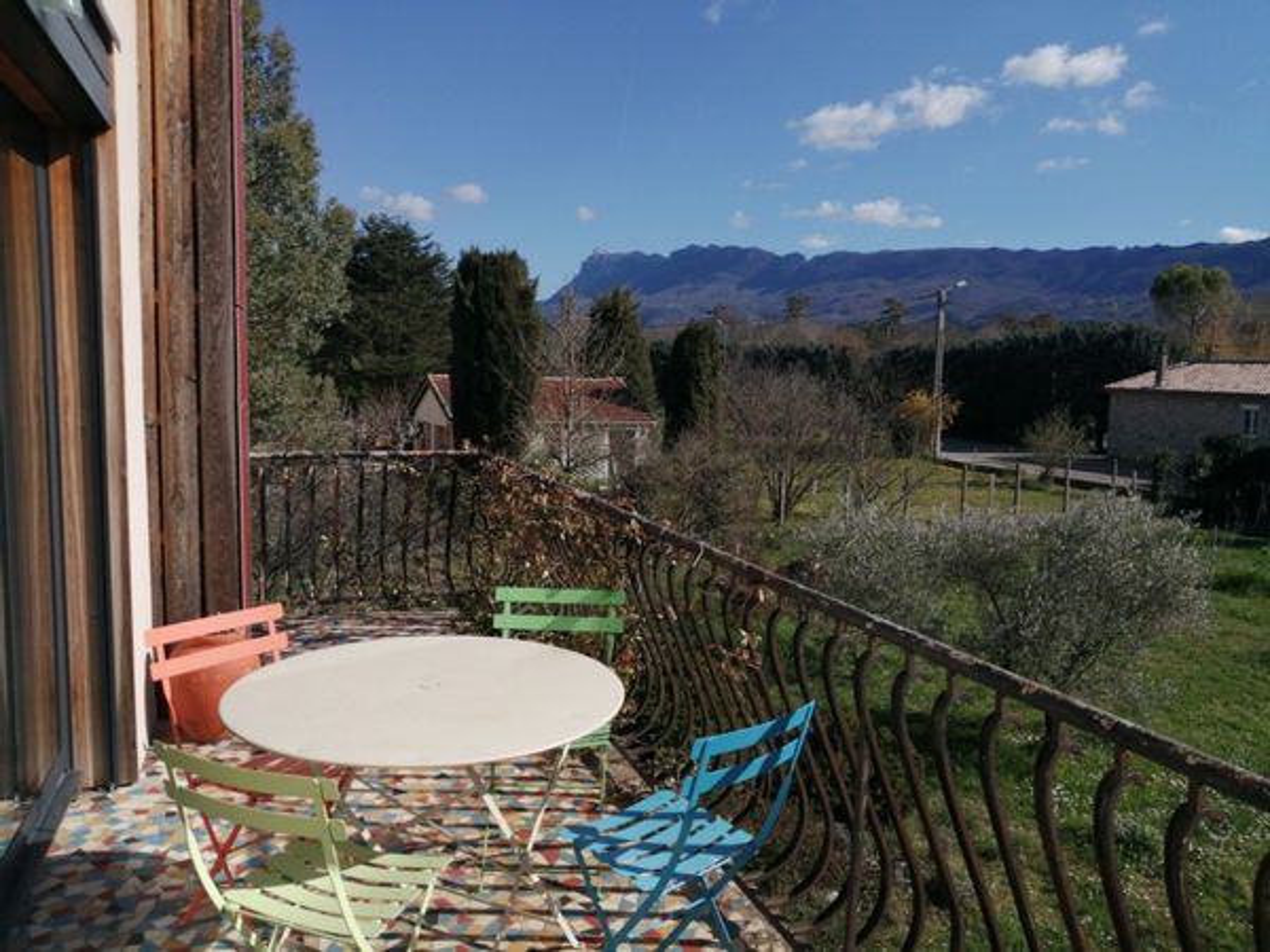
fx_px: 954
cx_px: 635
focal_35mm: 26
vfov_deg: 53.1
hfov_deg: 67.3
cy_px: 476
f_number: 1.8
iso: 50
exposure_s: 1/2732
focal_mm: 3.62
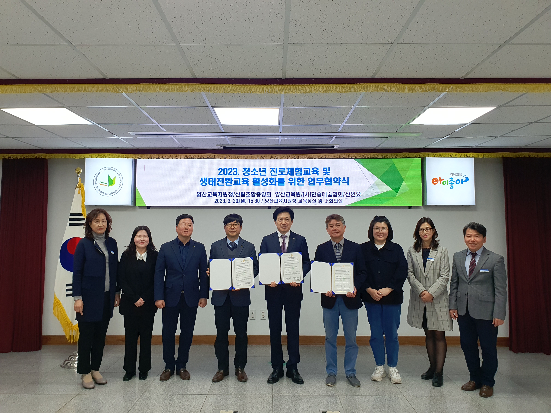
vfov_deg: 53.1
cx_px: 276
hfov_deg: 67.3
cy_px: 206
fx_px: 414
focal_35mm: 26
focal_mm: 4.32
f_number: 2.4
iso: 80
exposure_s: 1/120
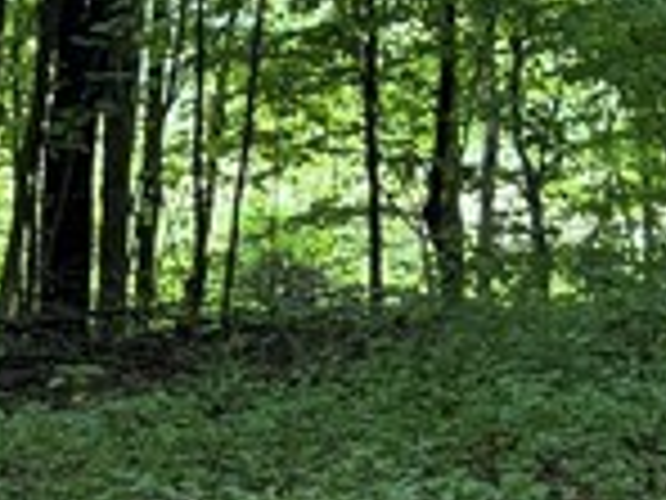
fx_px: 3463
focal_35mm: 180
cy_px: 266
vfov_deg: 8.2
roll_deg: -0.1
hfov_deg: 9.0
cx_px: -1282
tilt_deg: -2.4
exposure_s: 1/87
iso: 125
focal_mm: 5.96
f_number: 1.6
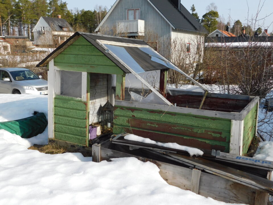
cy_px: 102
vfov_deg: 39.7
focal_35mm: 36
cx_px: 136
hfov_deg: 51.4
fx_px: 284
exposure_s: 1/800
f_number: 3.5
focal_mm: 6.3
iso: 125
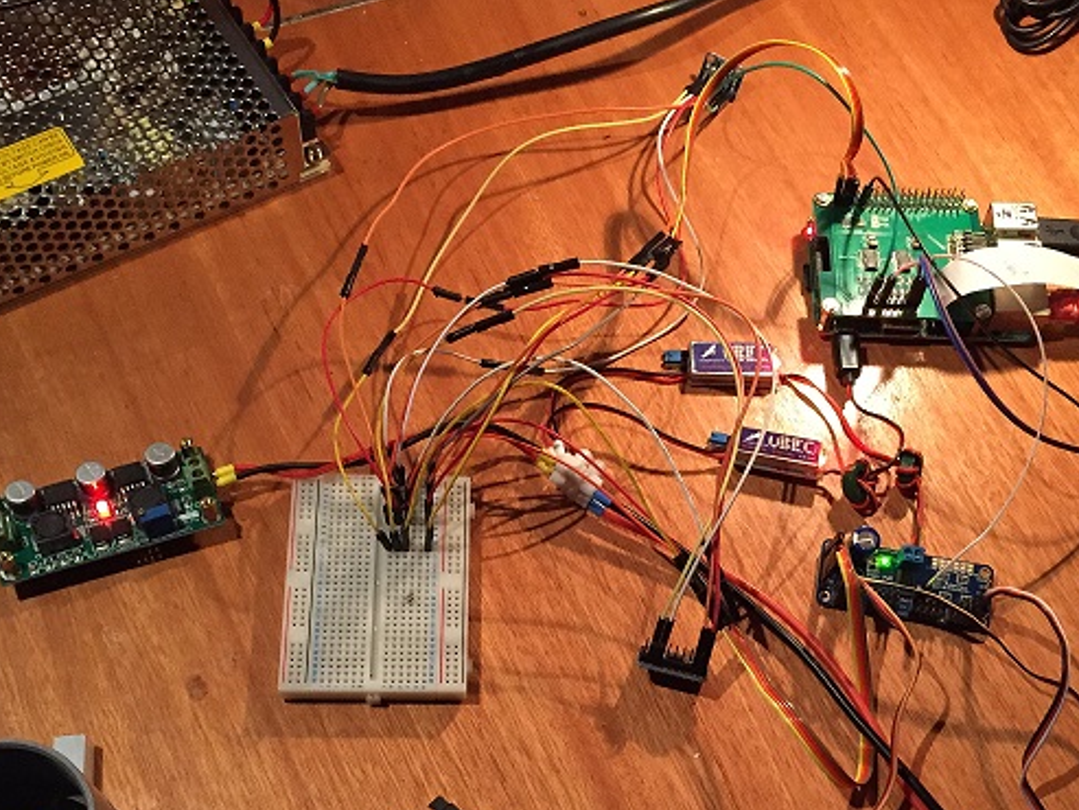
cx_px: 650
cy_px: 630
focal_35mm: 48
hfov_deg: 39.5
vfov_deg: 29.7
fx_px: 1497
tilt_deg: -66.3
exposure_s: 1/20
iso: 250
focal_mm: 4.15
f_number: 2.2
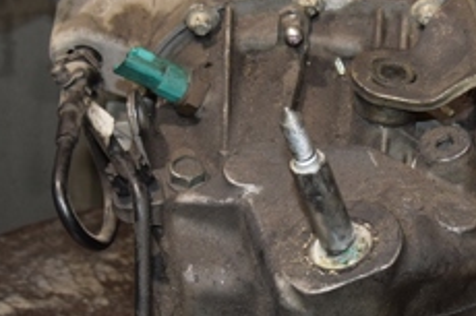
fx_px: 1379
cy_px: 165
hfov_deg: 19.3
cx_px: 420
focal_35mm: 104
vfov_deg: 13.1
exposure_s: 1/60
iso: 800
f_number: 5
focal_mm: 25
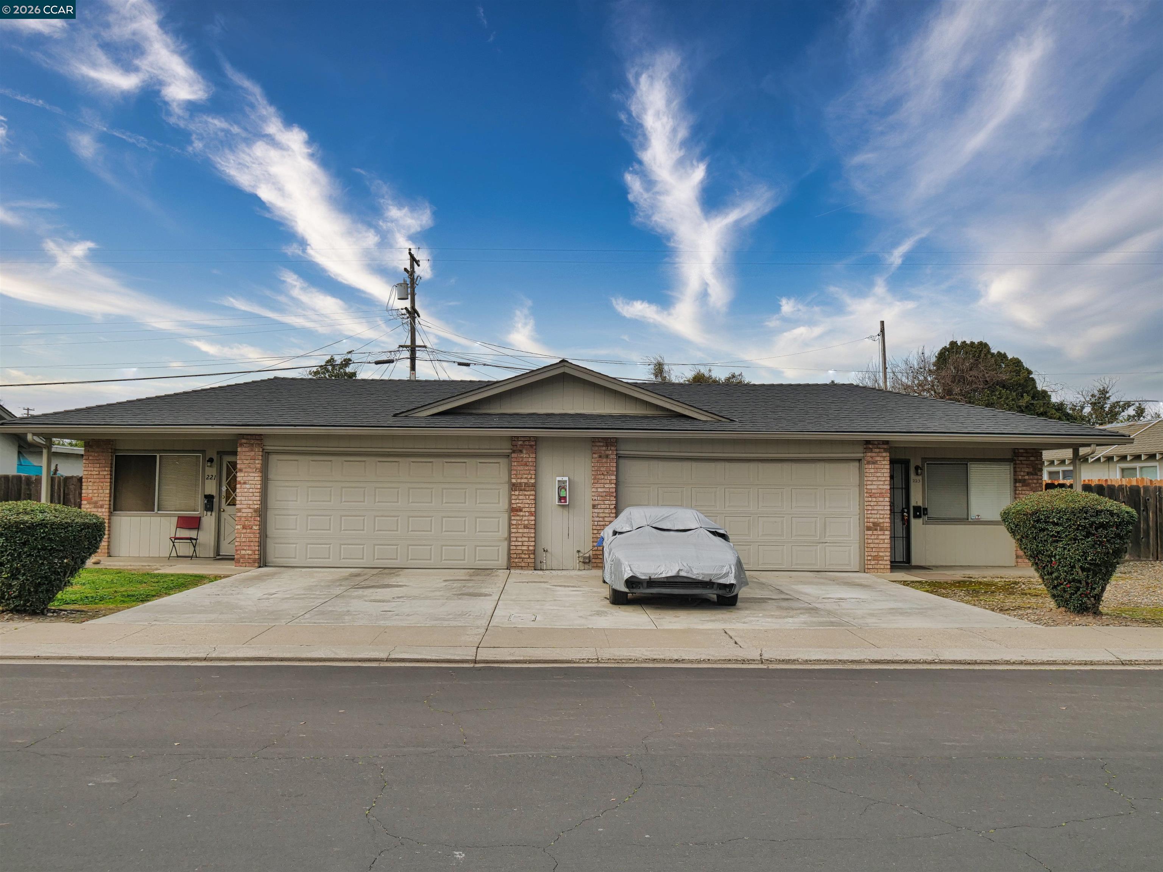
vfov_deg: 49.7
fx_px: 941
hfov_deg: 63.4
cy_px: 436
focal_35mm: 28
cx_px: 582
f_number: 6.3
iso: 125
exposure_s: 1/320
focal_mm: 14
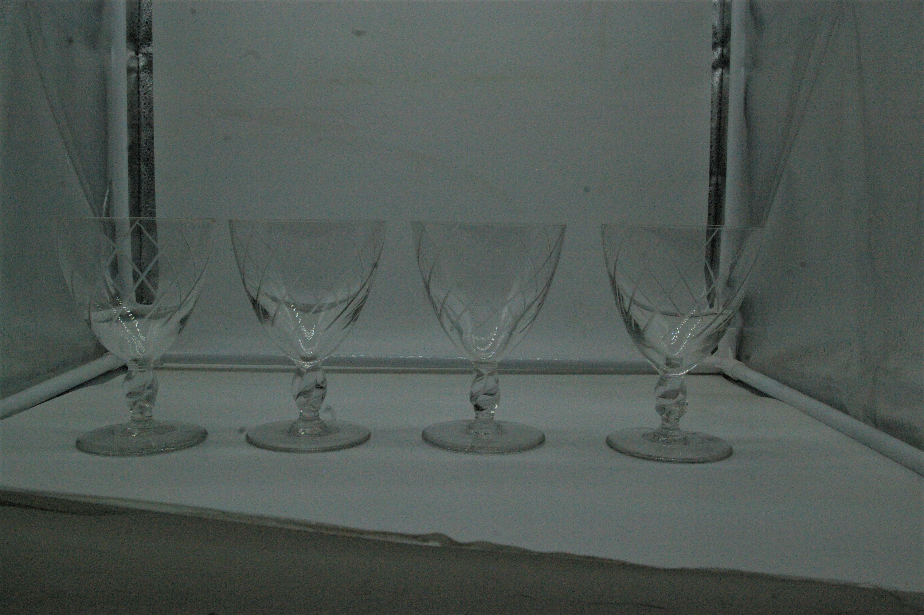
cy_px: 308
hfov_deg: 49.6
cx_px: 462
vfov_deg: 34.1
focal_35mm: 39
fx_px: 1000
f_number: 13
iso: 1600
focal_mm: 26
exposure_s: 1/1000
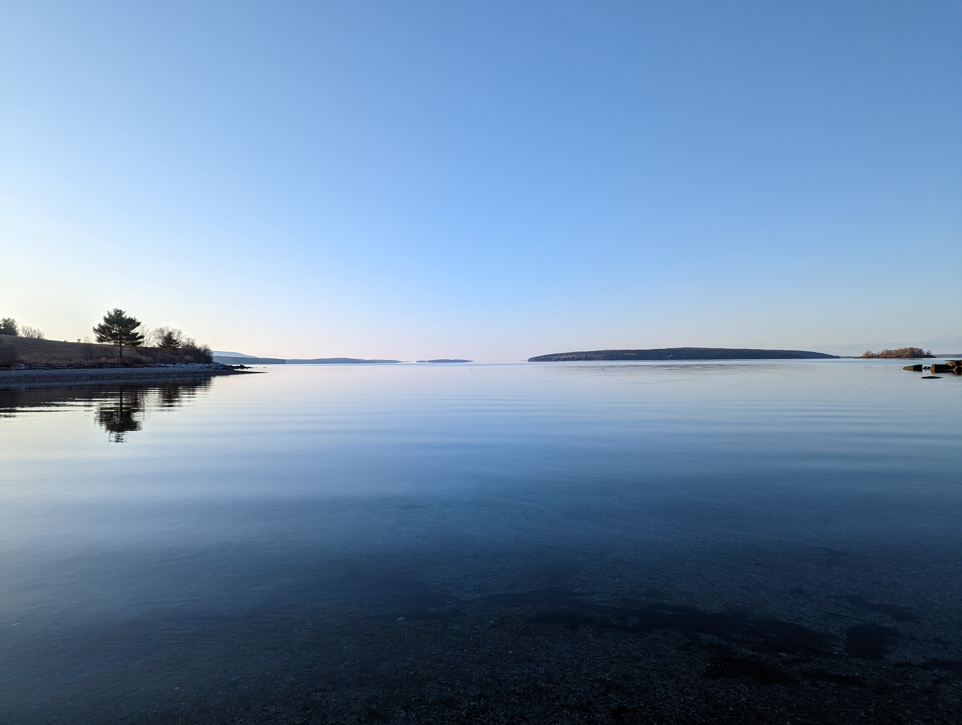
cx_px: 481
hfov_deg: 71.5
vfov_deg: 56.9
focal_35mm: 24
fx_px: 668
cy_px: 362
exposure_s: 1/1287
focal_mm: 6.81
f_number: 1.85
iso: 48
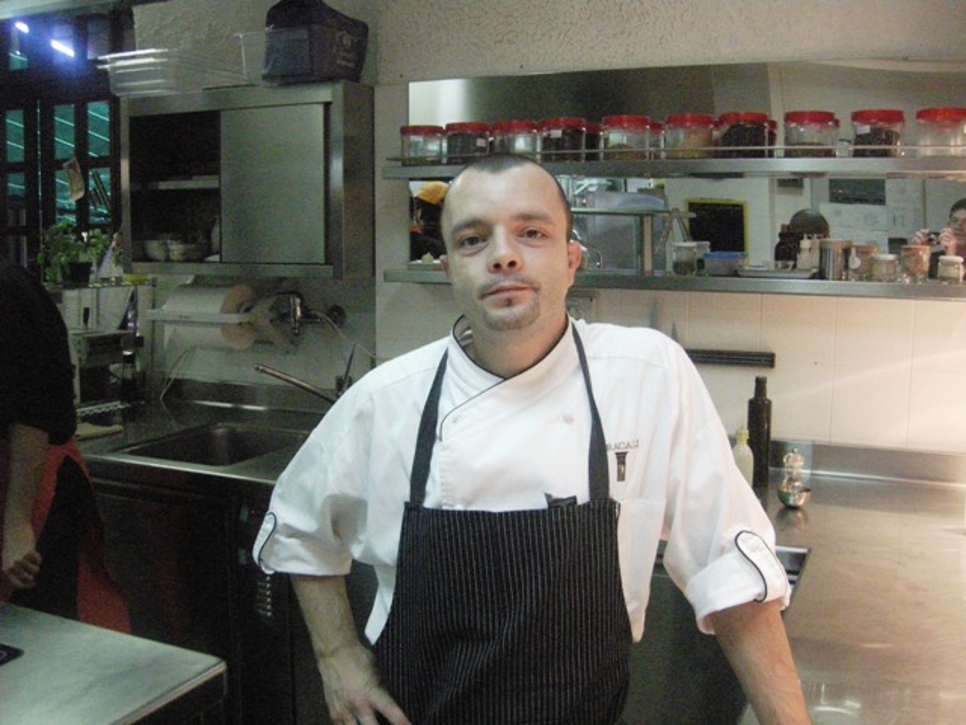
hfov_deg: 51.4
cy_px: 362
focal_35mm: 36
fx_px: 1005
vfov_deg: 39.7
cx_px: 483
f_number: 2.7
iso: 1338
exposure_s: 1/142
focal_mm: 7.5
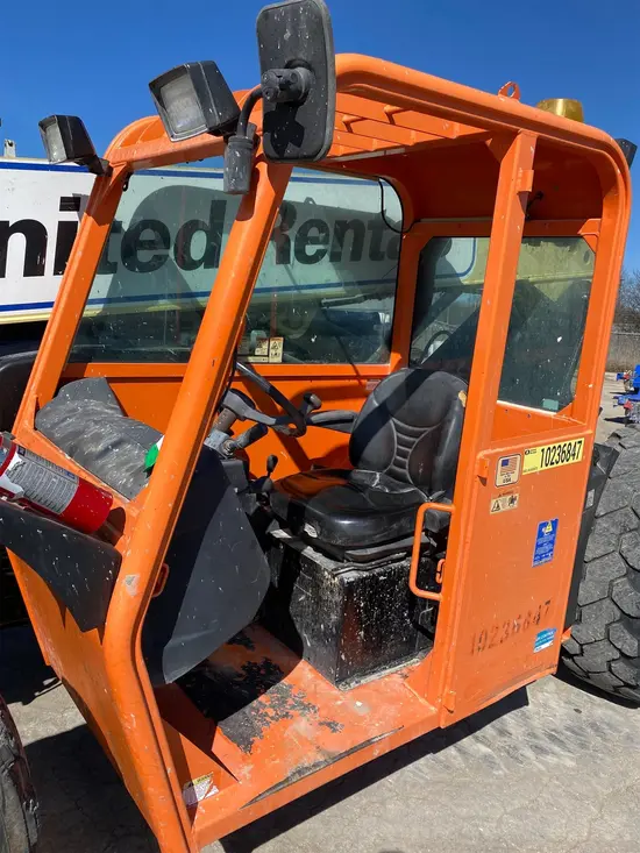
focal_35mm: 26
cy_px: 426
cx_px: 320
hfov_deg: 53.1
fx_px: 641
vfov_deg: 67.3
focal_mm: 4.25
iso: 32
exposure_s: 1/2463
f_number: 1.8
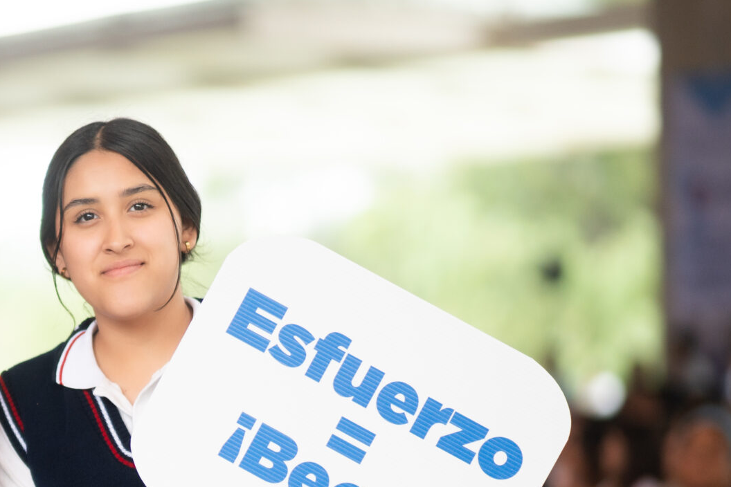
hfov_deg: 9.9
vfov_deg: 6.7
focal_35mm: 206
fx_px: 4183
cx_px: -8
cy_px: 434
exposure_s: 1/1250
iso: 320
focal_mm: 85
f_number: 1.8
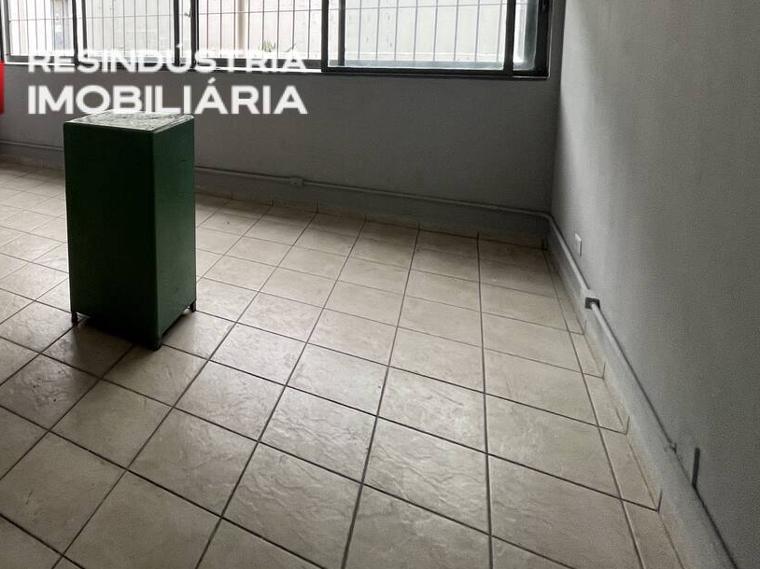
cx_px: 125
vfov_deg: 53.3
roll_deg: +0.6
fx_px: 505
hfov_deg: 65.4
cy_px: 84
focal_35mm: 23
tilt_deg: -7.0
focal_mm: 1.57
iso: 80
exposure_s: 1/99
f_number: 1.8
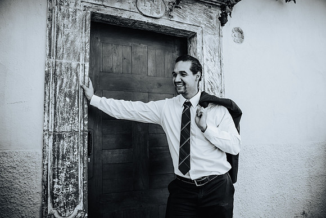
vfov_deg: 46.2
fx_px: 255
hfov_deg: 65.1
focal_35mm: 28
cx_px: 167
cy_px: 109
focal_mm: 18
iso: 100
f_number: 1.8
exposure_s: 1/1600
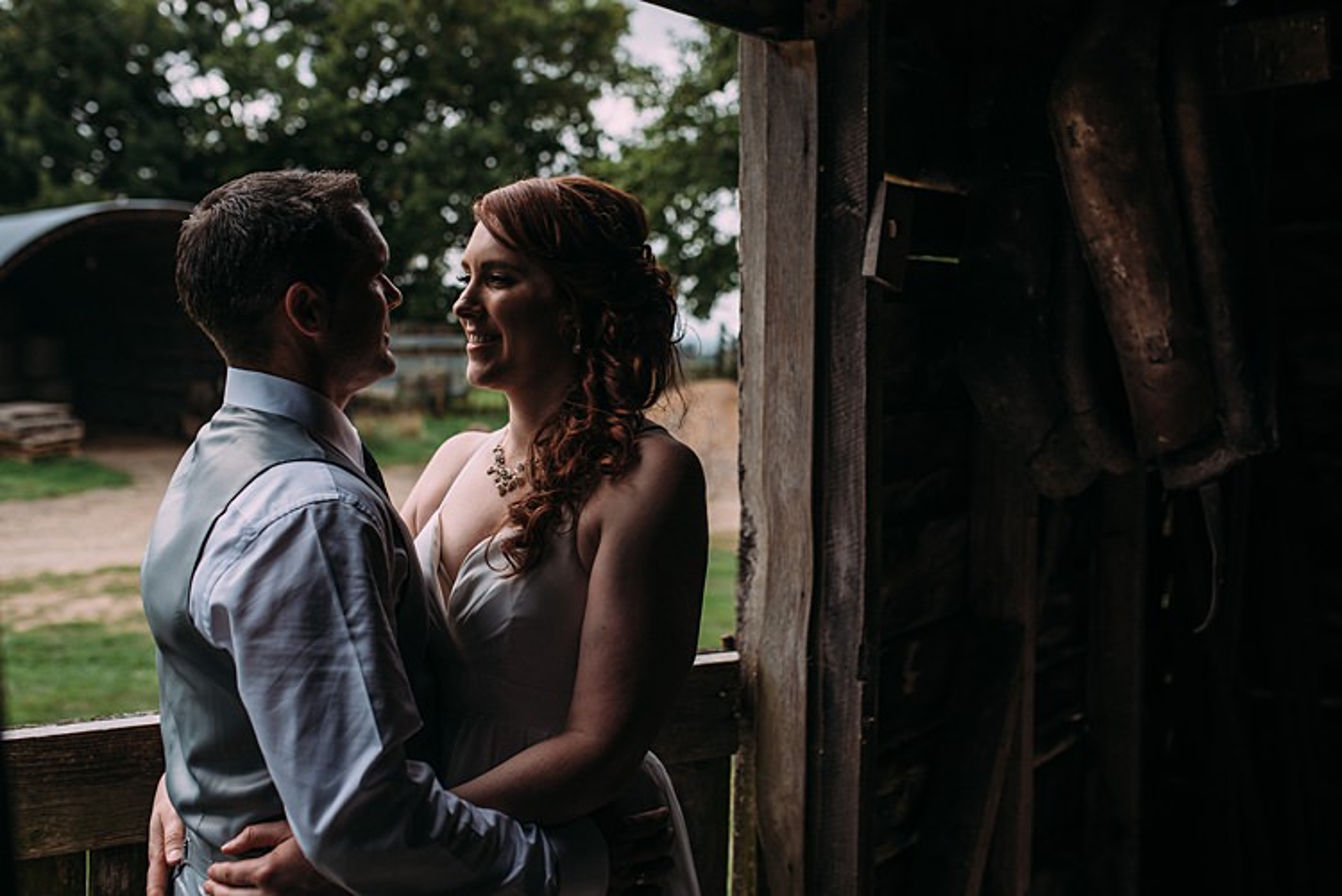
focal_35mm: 35
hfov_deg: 54.4
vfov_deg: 37.9
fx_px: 1305
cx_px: 671
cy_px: 448
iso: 100
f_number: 3.2
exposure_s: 1/500
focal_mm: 35
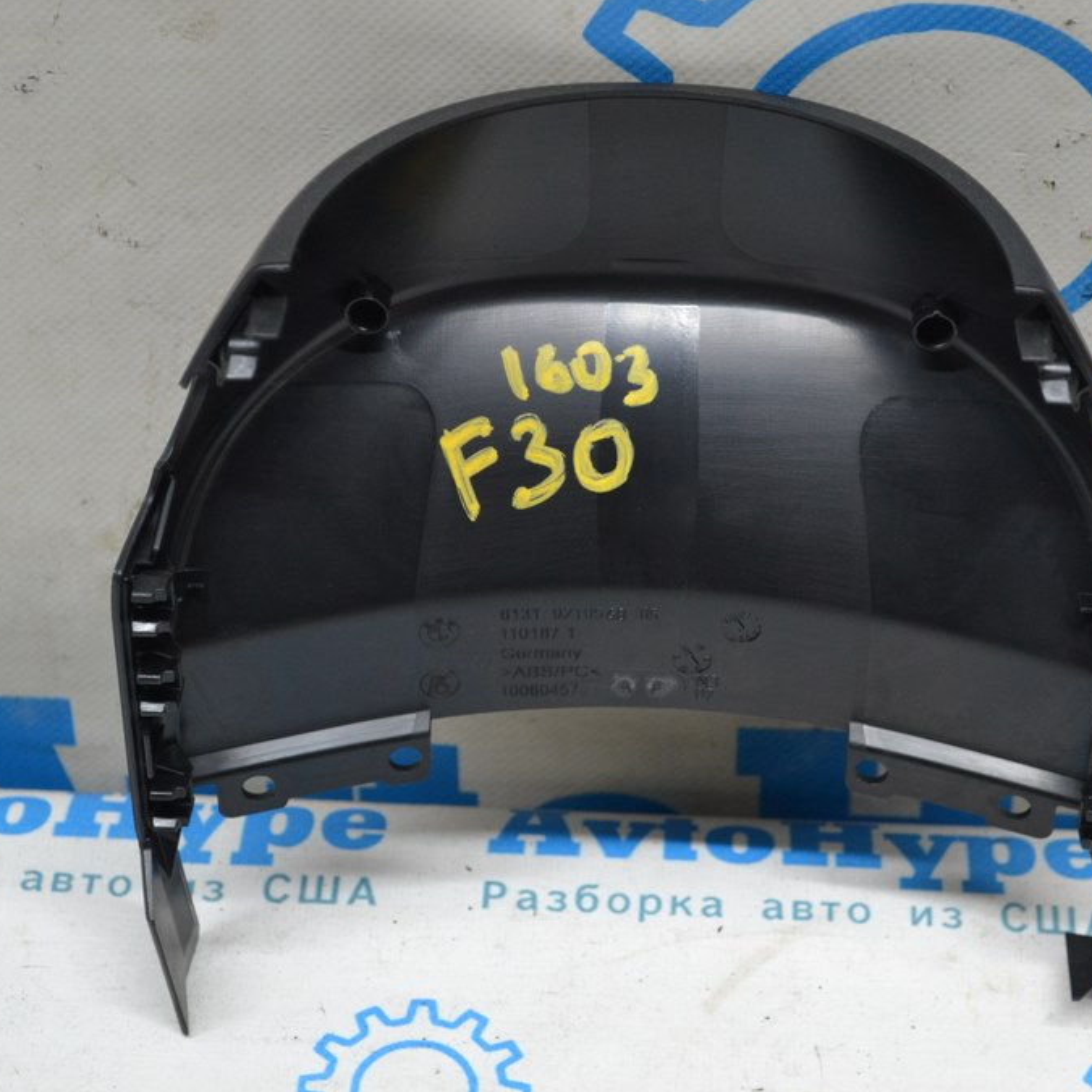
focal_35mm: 89
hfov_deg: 19.4
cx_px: 726
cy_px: 544
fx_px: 3176
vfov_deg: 19.5
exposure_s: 1/60
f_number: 5.3
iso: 640
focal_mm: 46
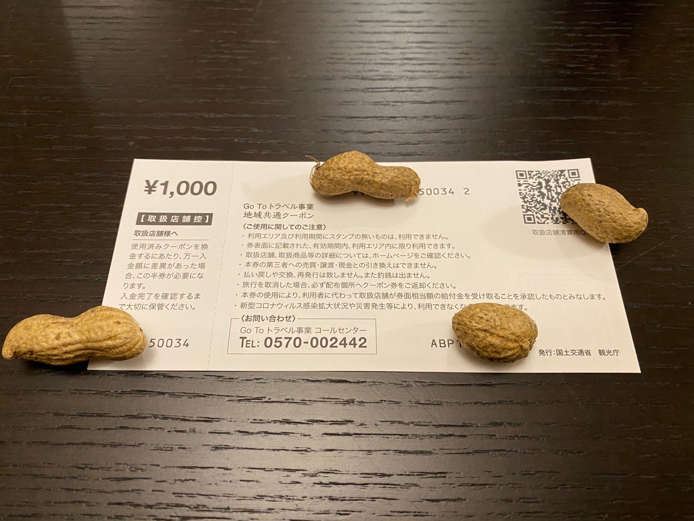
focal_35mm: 26
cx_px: 347
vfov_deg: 53.1
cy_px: 260
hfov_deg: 67.3
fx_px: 521
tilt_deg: -61.8
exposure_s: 1/50
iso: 400
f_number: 1.8
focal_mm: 4.25
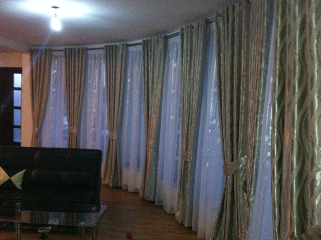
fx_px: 324
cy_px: 120
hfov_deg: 52.7
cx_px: 160
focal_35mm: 35
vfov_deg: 40.6
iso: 500
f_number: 2.8
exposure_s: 1/15
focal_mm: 3.85
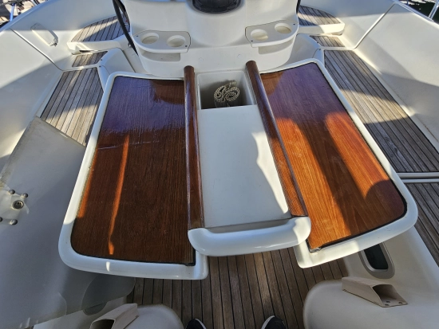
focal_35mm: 13
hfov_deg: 106.2
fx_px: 165
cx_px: 220
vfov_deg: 90.0
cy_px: 164
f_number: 2.2
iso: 50
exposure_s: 1/671
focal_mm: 2.2
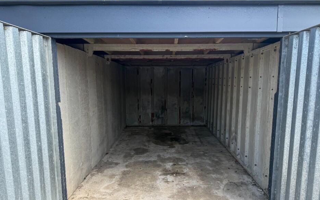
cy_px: 123
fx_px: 244
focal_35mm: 28
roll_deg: -0.2
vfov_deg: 44.2
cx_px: 170
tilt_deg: -9.4
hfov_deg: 66.4
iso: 80
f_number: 1.78
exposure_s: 1/931
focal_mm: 6.76
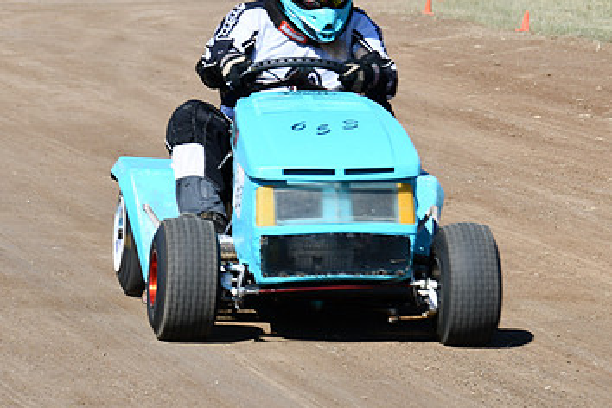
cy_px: 165
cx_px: 446
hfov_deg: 8.0
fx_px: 4369
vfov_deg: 5.3
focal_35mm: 257
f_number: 8
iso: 100
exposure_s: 1/250
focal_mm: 105
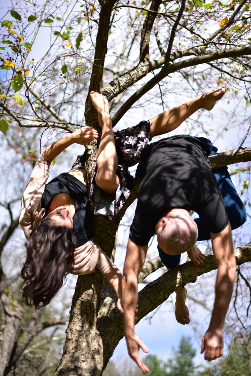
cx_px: 126
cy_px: 188
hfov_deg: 27.0
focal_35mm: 50
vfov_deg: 39.6
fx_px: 522
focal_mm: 50
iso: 100
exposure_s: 1/3200
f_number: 1.4
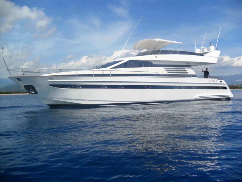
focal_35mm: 35
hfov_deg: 52.6
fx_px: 245
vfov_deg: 40.7
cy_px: 91
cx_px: 121
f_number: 7.6
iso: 80
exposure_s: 1/350
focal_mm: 6.3
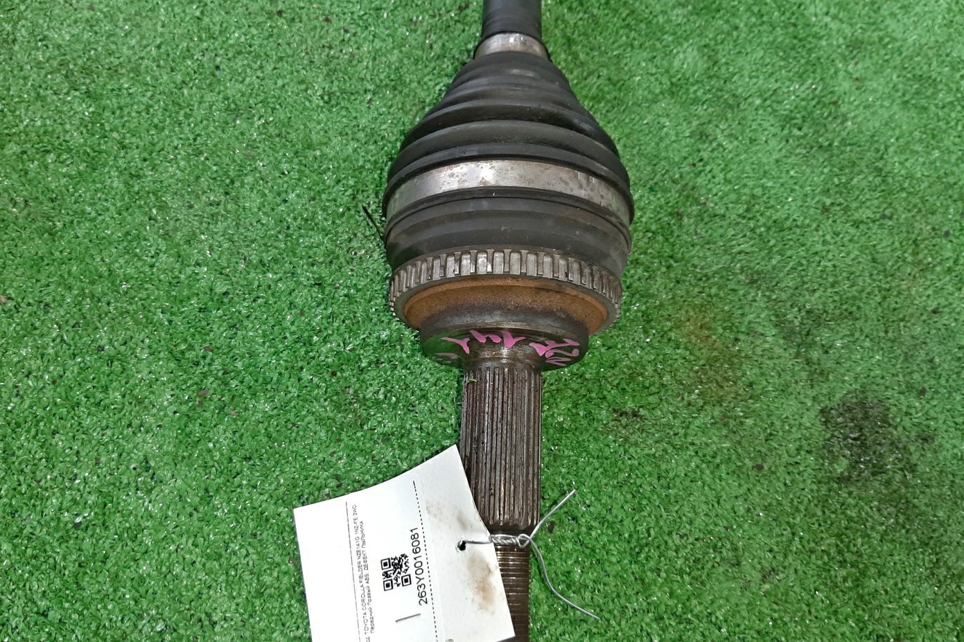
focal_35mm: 28
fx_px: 750
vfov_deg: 46.3
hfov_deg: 65.5
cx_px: 476
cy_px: 350
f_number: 1.7
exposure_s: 1/50
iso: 115
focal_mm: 3.93
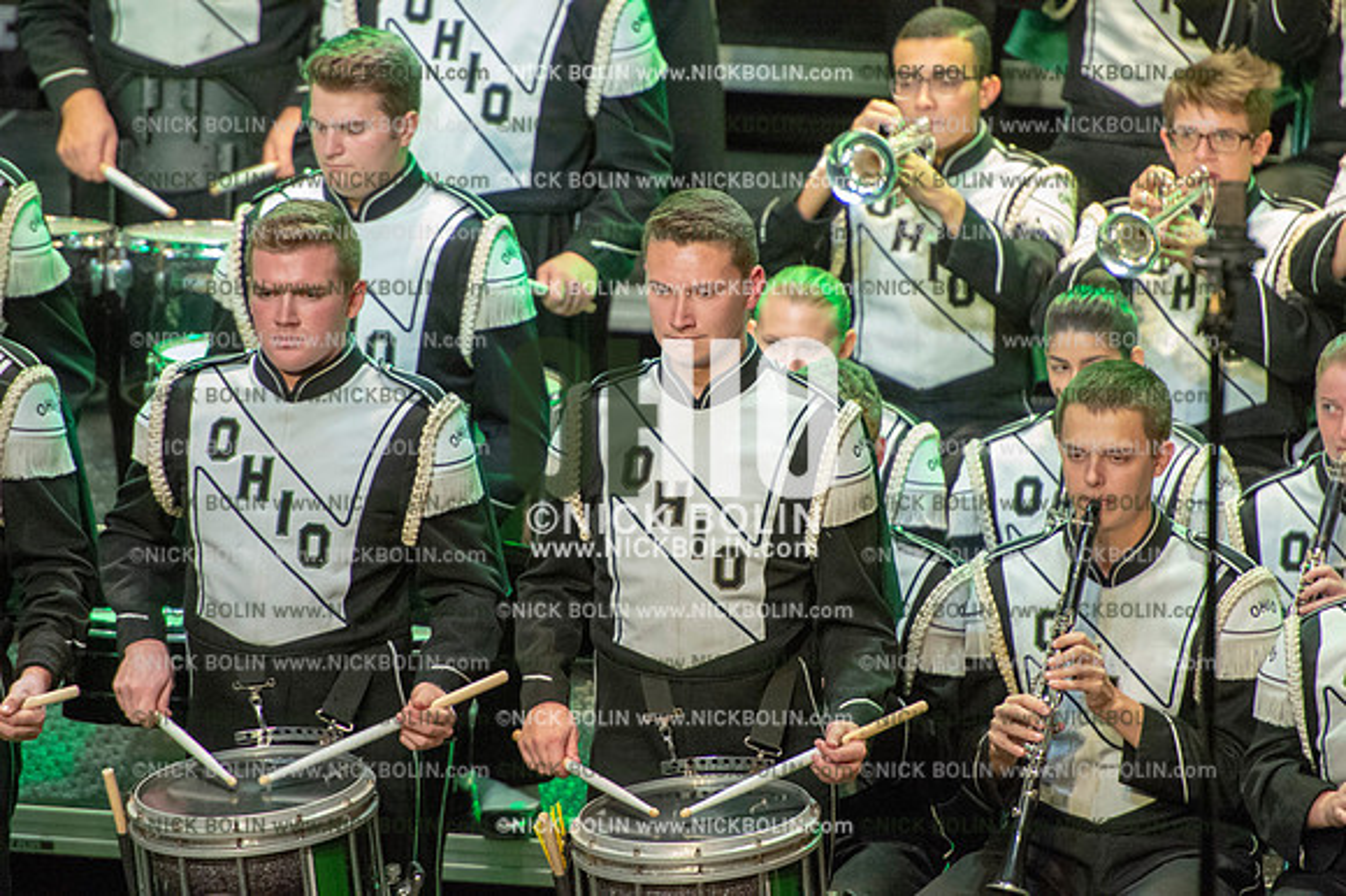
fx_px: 14946
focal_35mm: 400
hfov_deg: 5.2
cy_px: 448
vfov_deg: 3.4
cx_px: 673
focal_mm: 400
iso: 8000
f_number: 5.6
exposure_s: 1/320
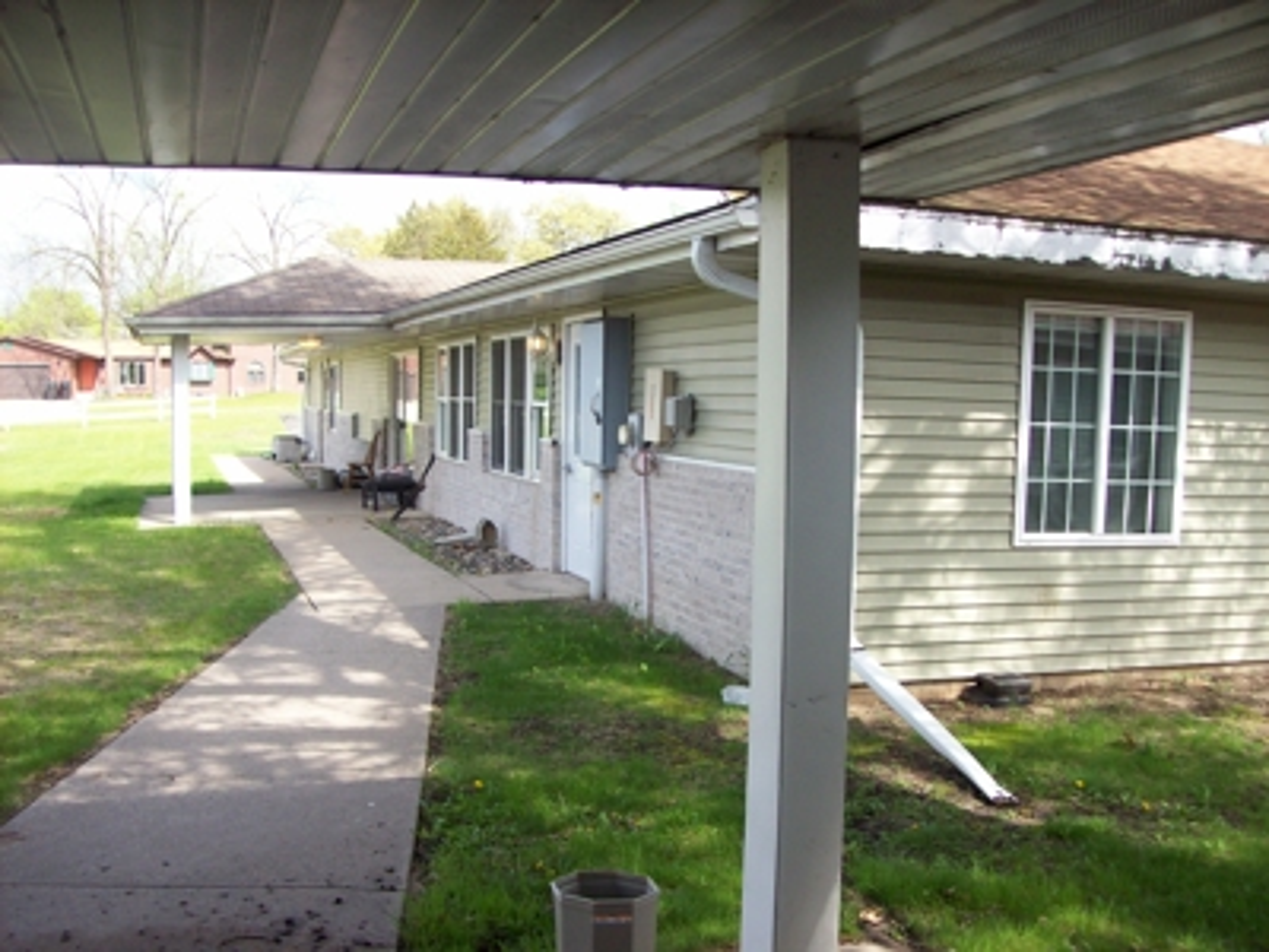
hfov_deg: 51.4
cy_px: 476
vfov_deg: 39.7
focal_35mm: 36
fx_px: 1320
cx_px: 634
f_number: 2.7
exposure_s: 1/575
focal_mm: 6
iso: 80
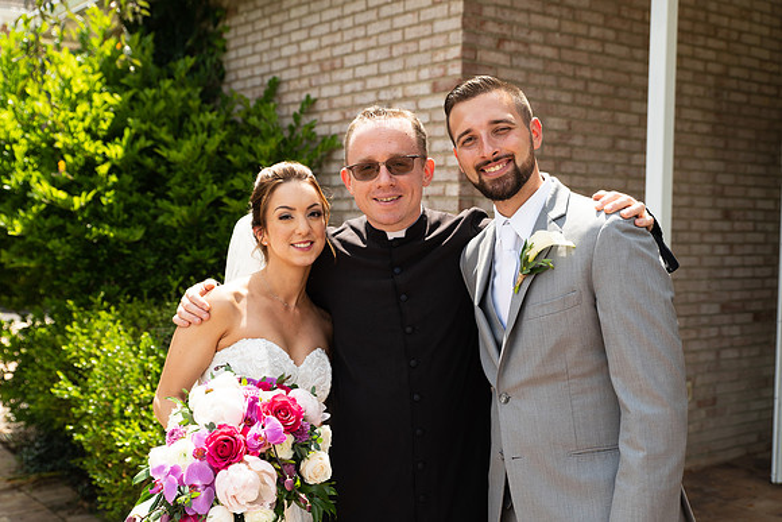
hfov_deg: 44.5
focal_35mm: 44
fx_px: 956
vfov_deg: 30.5
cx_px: 391
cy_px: 261
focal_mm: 44
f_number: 4
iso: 125
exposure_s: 1/400
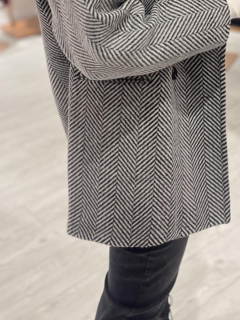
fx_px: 527
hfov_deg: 25.6
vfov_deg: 30.8
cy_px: -17
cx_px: 153
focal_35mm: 57
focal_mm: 5.1
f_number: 1.6
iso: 125
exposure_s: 1/100
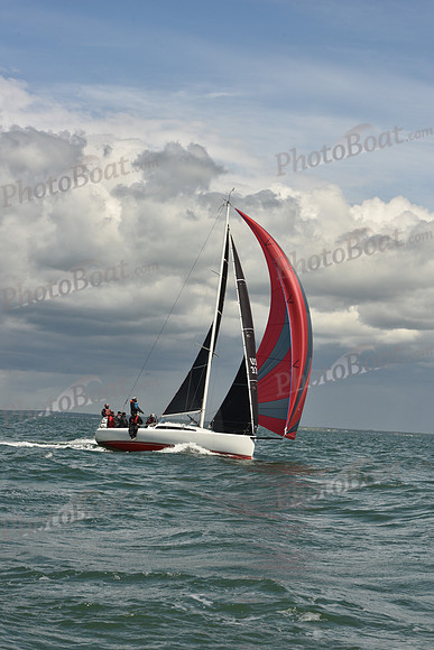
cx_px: 217
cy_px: 325
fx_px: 1265
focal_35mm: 70
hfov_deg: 19.5
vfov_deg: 28.8
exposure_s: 1/800
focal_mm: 70
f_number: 13
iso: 320
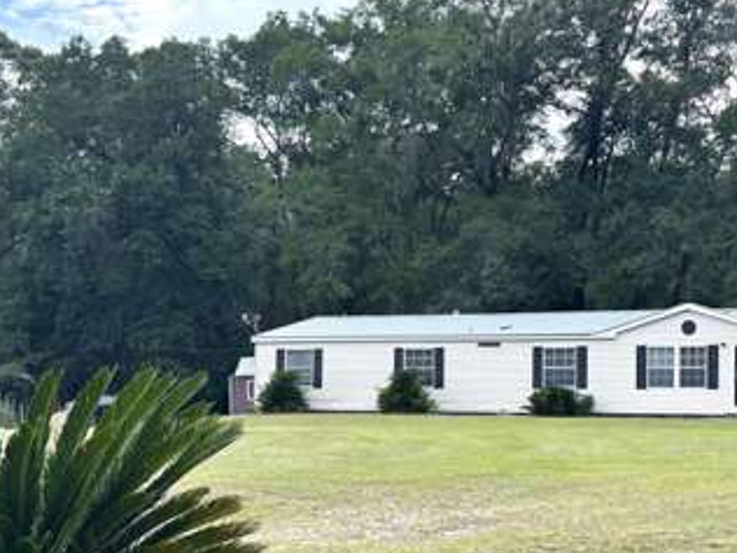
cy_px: 352
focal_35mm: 73
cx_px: 422
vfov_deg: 20.1
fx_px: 1554
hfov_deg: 26.6
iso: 50
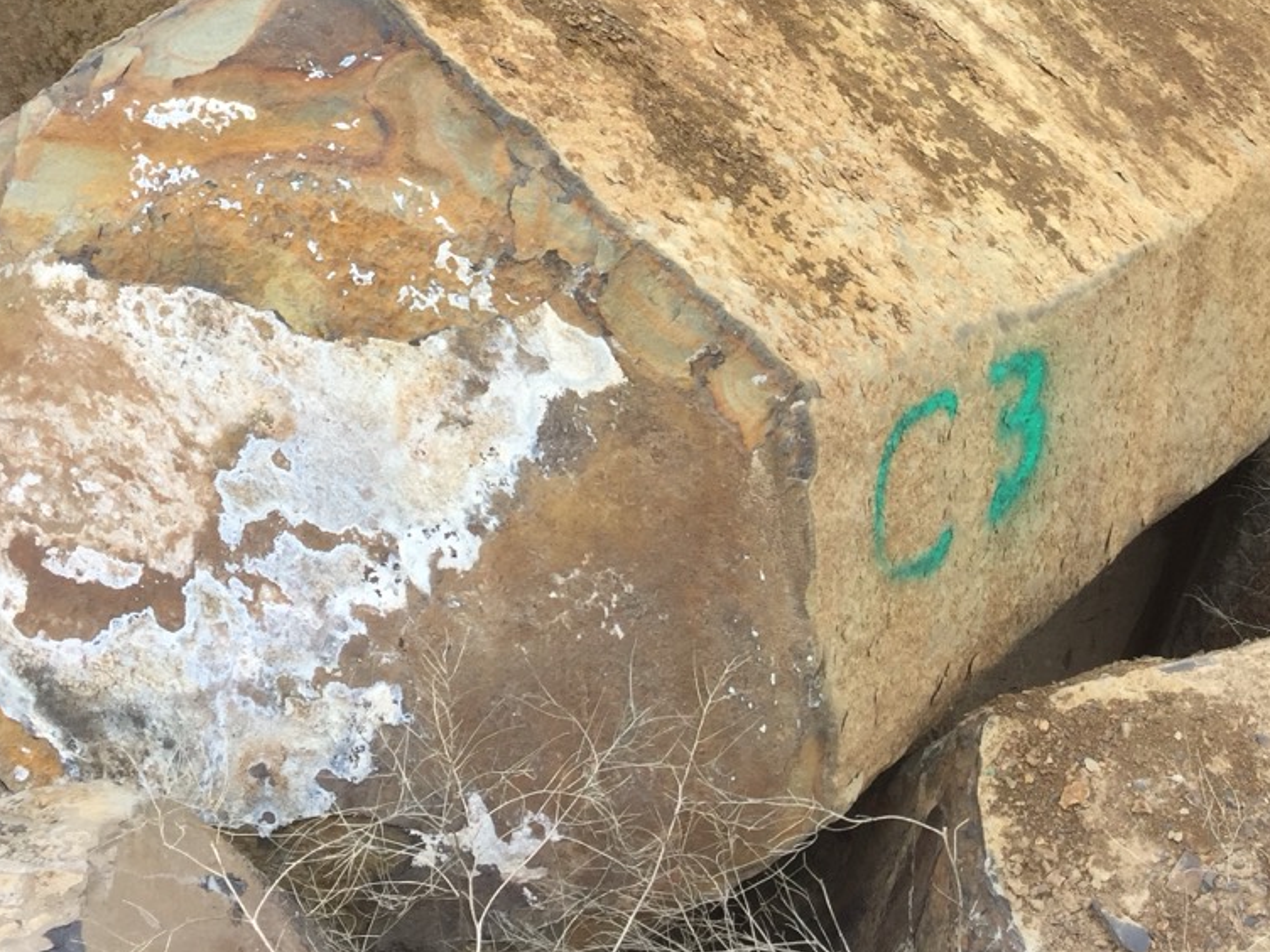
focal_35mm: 54
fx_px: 1981
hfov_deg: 35.2
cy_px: 122
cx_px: 841
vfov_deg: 26.3
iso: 32
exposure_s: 1/408
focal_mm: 4.15
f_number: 2.2
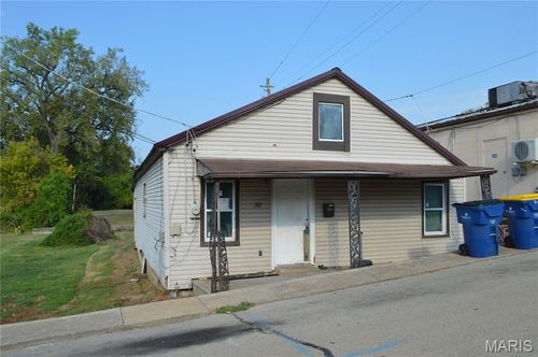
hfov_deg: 62.0
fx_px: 448
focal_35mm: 30
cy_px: 178
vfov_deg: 43.5
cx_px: 269
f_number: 8
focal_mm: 20
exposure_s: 1/250
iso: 100
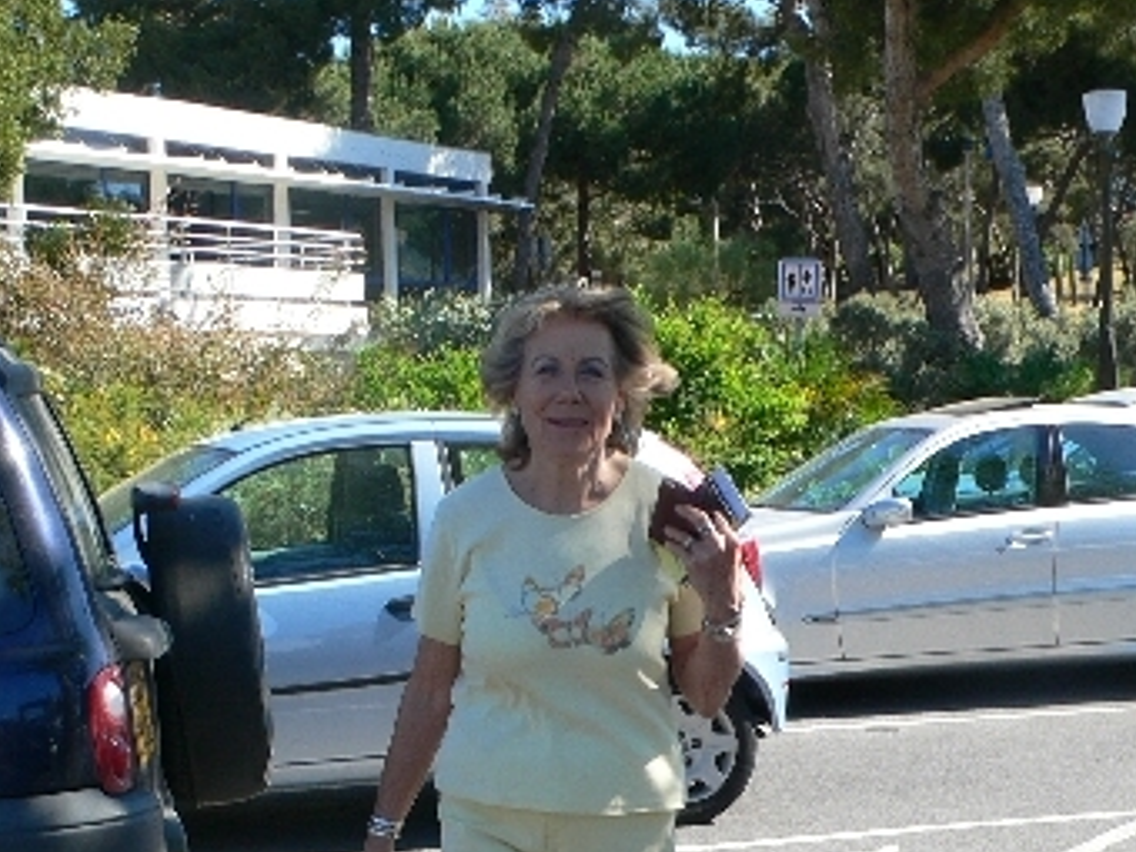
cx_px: 511
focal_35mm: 70
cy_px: 740
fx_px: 2297
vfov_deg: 20.6
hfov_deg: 27.8
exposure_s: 1/200
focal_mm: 6.3
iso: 80
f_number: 4
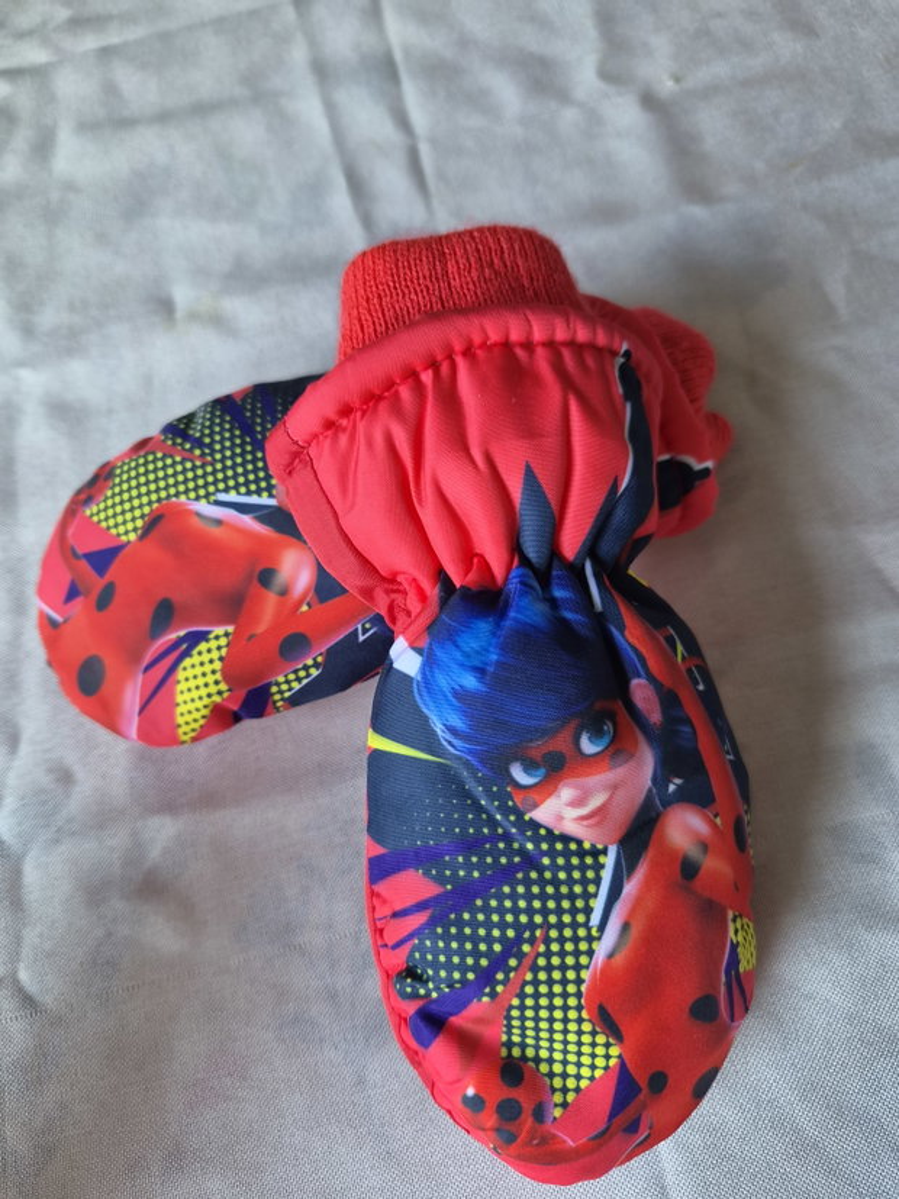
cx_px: 450
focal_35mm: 23
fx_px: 797
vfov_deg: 73.9
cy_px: 600
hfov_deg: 58.9
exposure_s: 1/100
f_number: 1.8
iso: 320
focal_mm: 5.4
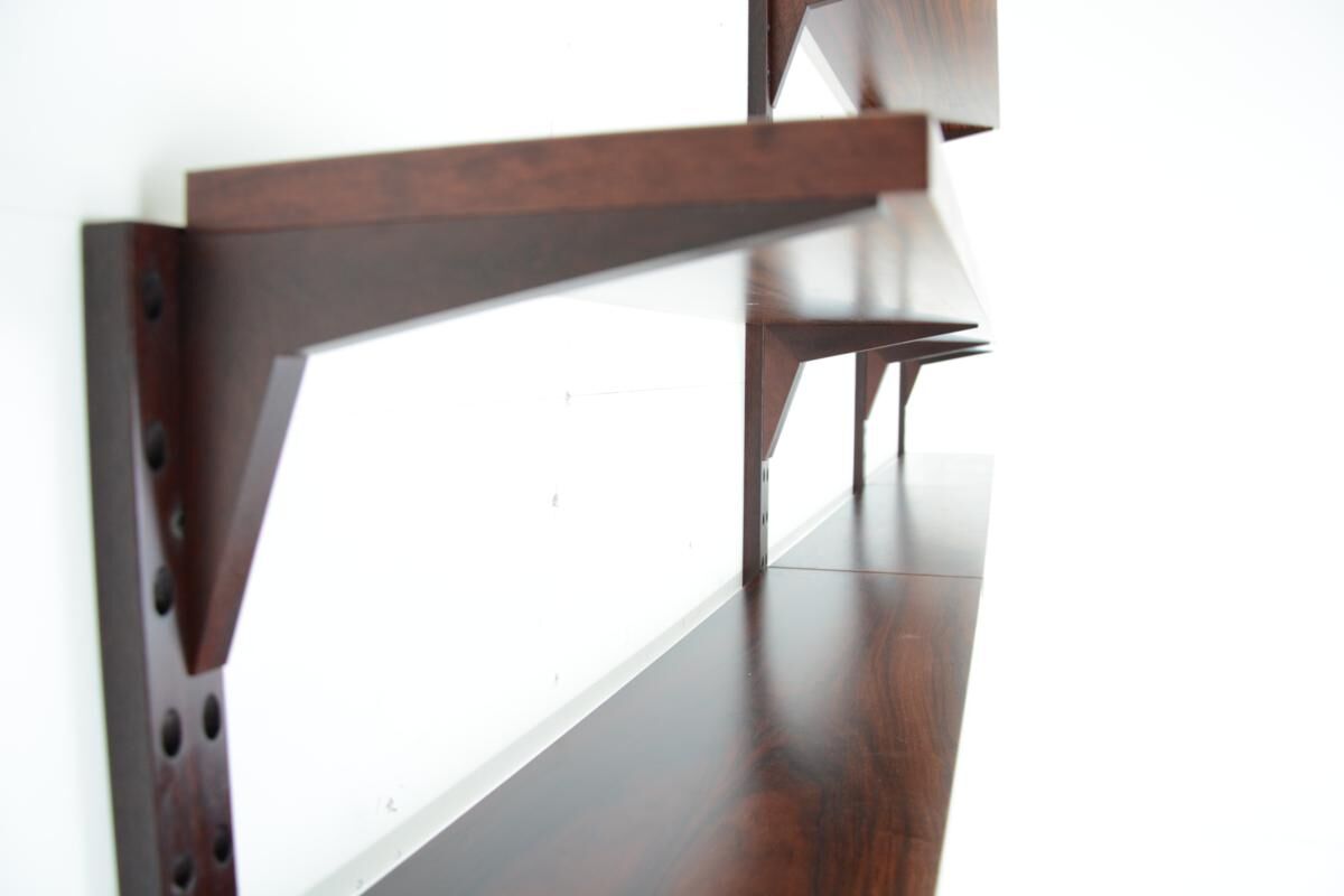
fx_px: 1008
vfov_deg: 47.9
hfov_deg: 67.4
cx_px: 672
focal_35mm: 27
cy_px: 448
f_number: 4.5
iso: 640
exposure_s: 1/80
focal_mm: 18
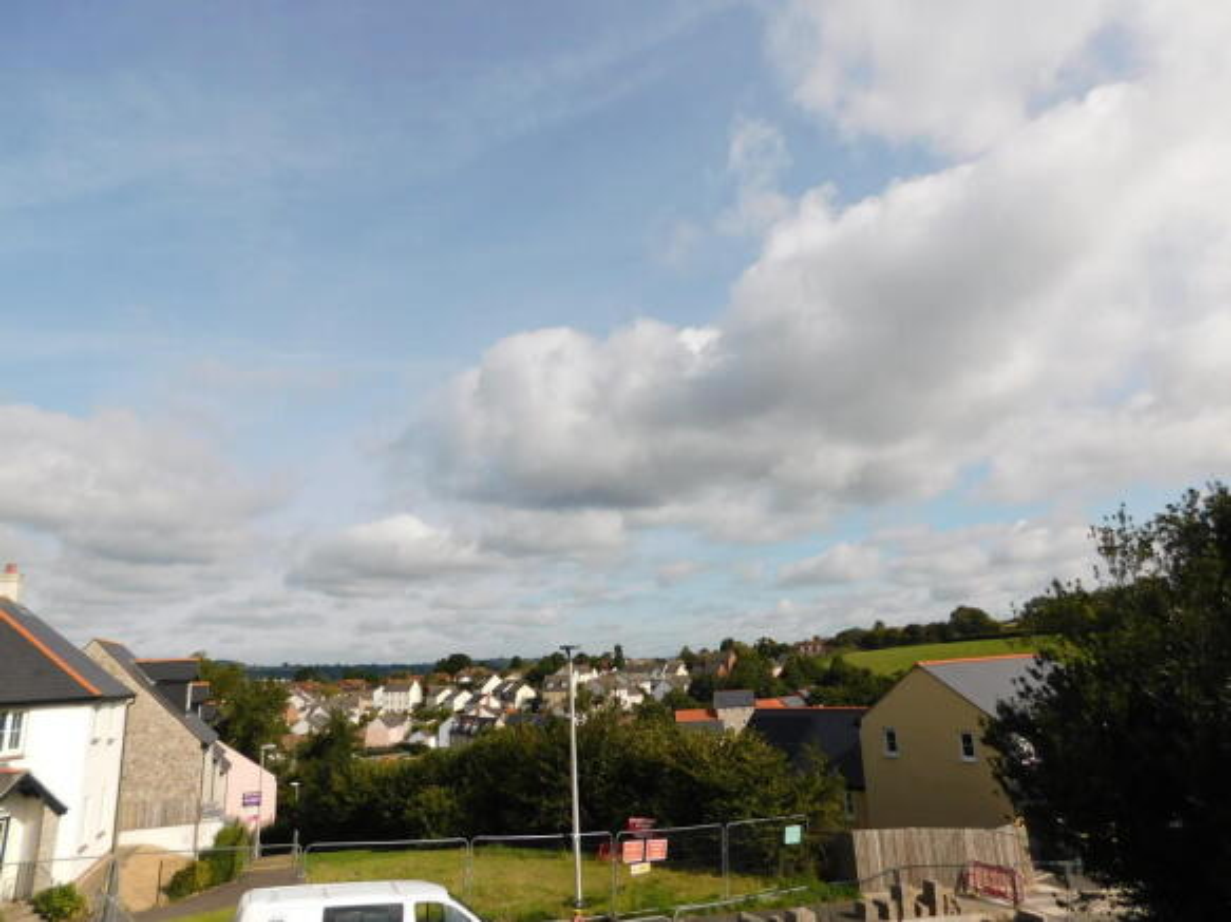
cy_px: 461
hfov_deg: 73.9
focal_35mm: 23
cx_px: 616
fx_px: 818
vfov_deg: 58.9
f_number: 6
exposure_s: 1/500
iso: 125
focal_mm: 4
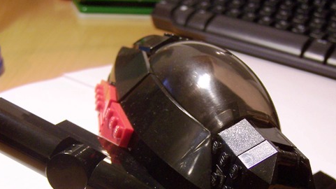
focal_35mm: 61
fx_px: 543
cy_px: 174
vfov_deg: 19.3
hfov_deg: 34.2
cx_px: 207
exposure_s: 1/10
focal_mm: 6.3
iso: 160
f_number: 2.8
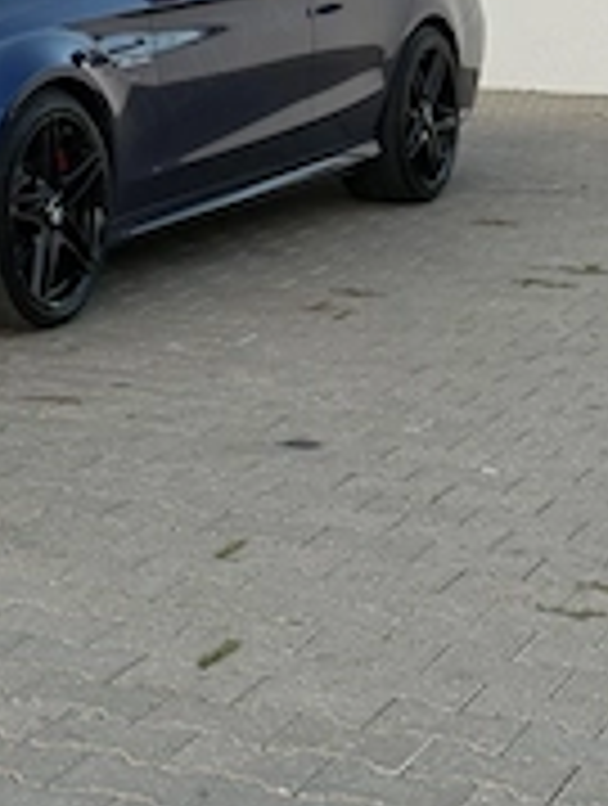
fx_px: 2497
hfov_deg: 13.6
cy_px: 108
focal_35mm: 107
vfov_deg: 18.1
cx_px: -36
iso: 64
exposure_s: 1/460
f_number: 1.78
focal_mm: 6.76
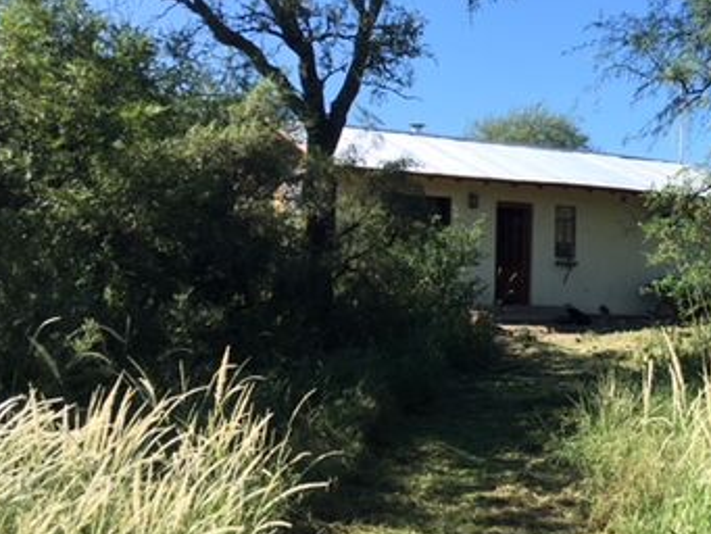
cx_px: 567
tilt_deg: +7.7
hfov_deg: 36.2
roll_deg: -0.6
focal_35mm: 51
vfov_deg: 28.5
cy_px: 194
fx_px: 1048
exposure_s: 1/1183
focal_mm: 4.15
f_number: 2.2
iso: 25
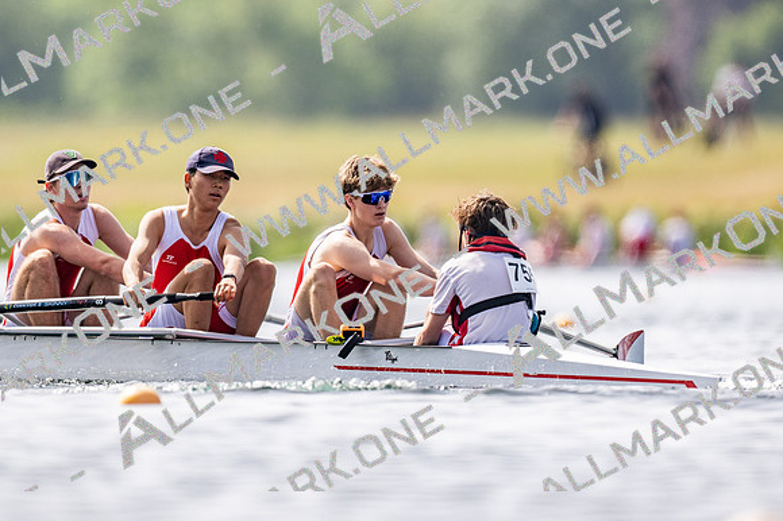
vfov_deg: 1.5
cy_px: 260
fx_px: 19563
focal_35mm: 900
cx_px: 392
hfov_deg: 2.3
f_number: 4
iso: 180
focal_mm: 600
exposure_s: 1/2500
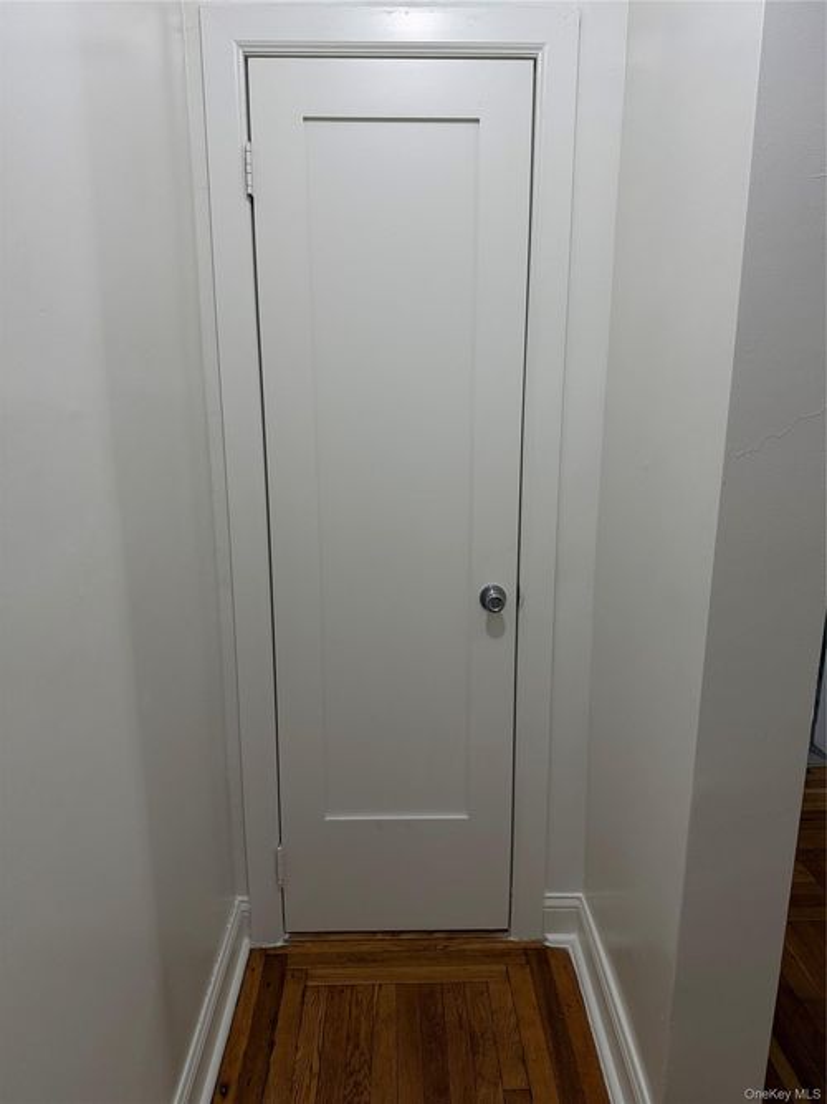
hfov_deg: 56.8
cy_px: 552
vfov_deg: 71.6
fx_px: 765
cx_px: 414
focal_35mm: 24
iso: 160
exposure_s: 1/120
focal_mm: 6.76
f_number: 1.78
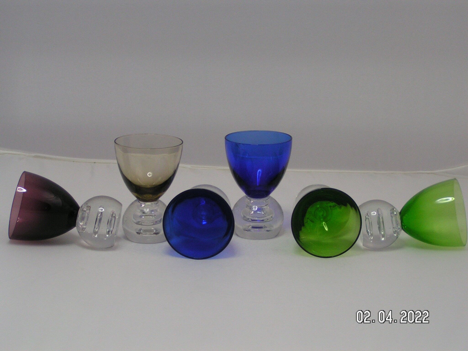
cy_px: 176
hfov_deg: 23.8
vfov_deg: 18.0
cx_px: 234
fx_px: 1109
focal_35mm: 82
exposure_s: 1/100
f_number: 3.2
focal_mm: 12.6
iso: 125
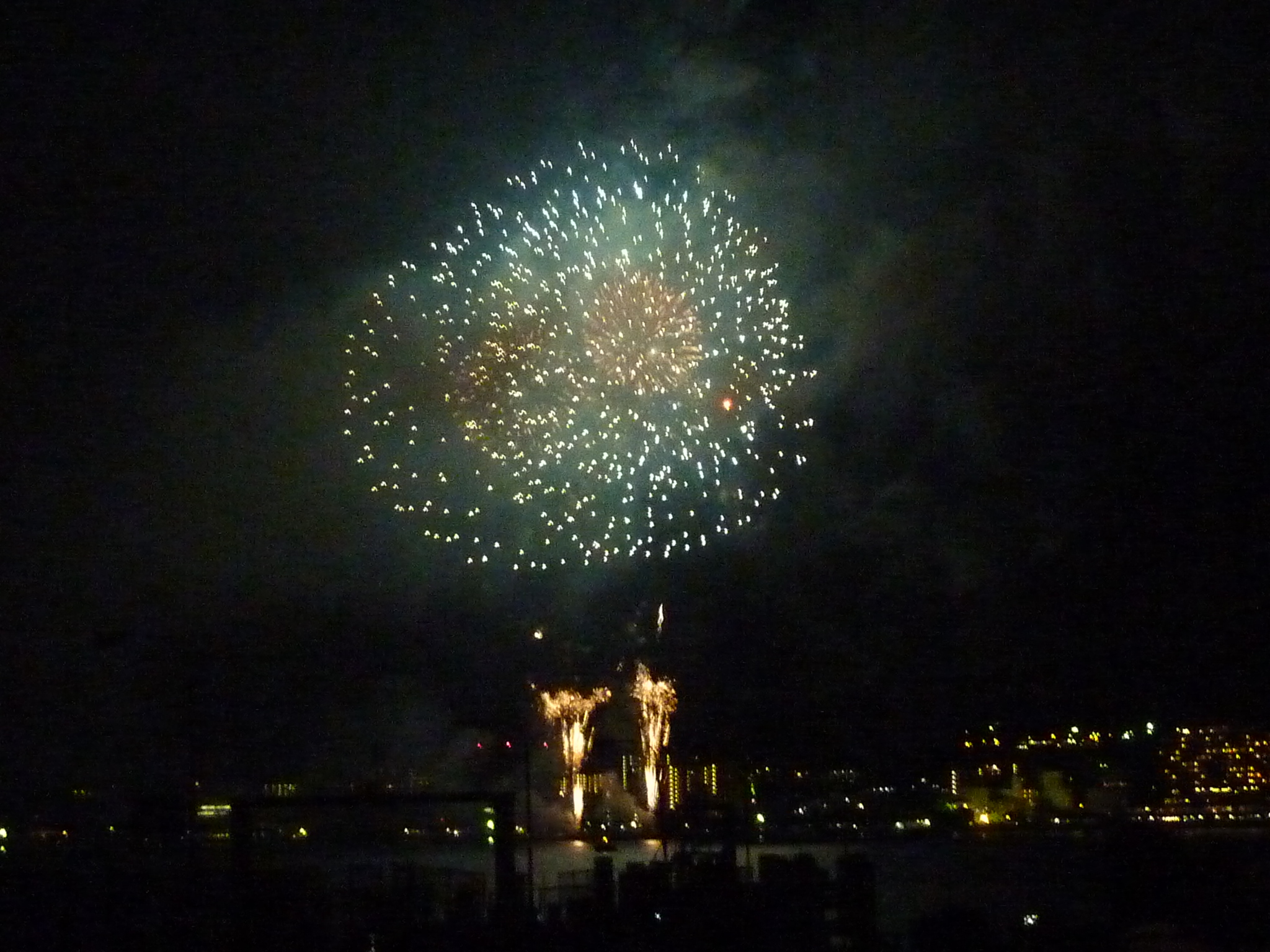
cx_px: 635
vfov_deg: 17.0
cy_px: 476
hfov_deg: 22.5
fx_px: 3192
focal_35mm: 87
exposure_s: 1/10
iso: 800
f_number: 3.8
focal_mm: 7.9
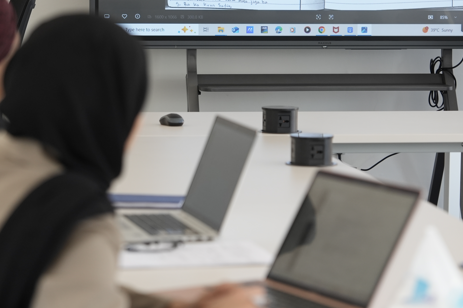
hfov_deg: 13.4
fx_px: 1968
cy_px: 50
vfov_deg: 8.9
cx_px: 286
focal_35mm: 153
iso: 500
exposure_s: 1/250
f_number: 2.8
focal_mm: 70
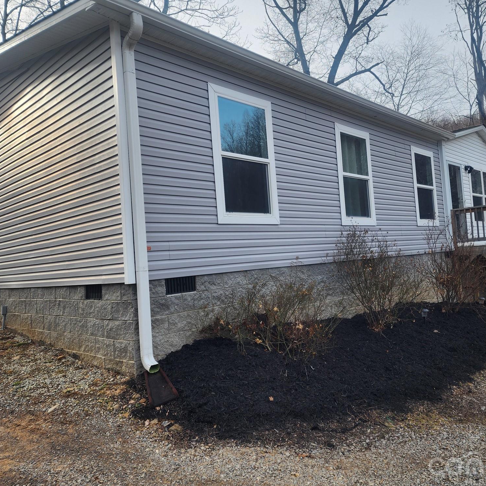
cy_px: 240
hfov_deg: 56.9
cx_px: 291
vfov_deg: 57.3
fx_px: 445
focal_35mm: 28
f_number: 1.8
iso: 12
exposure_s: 1/375
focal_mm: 6.4
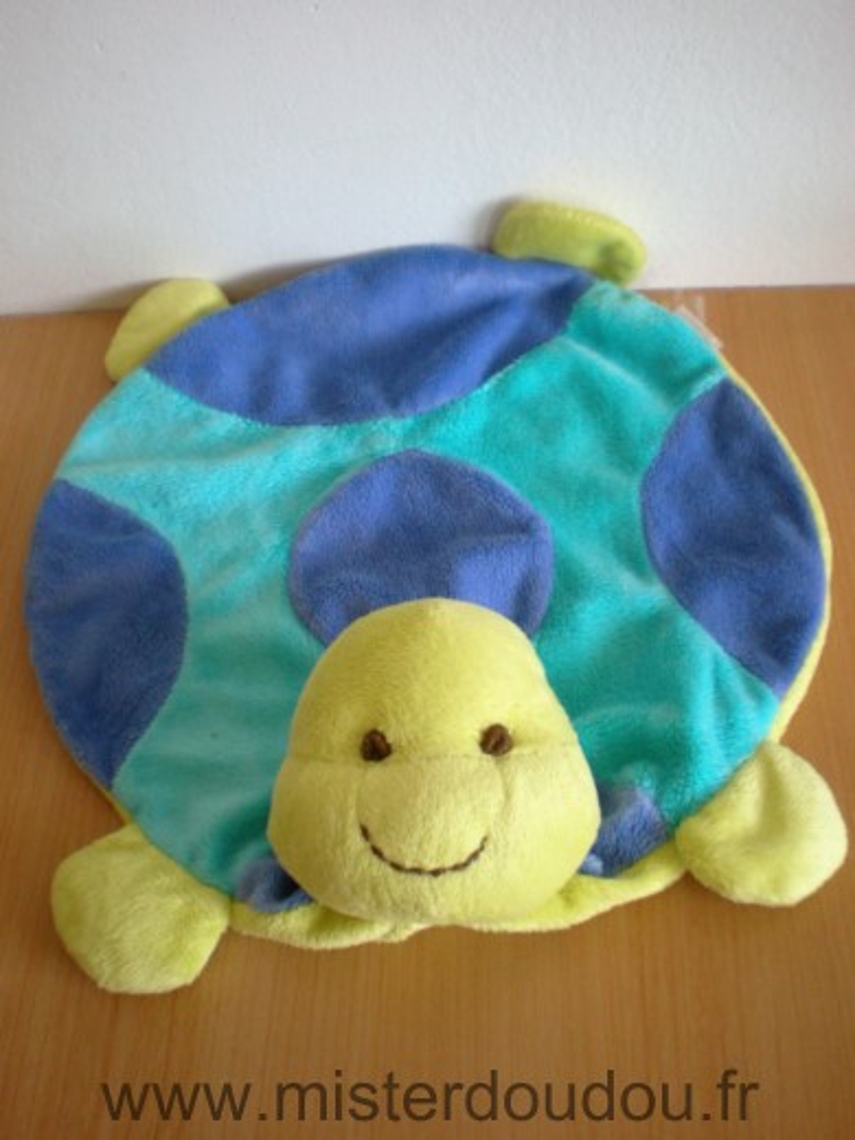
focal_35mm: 38
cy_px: 570
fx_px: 1251
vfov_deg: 49.0
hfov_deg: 37.7
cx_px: 428
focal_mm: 6.3
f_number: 3.1
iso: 200
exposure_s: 1/43.3
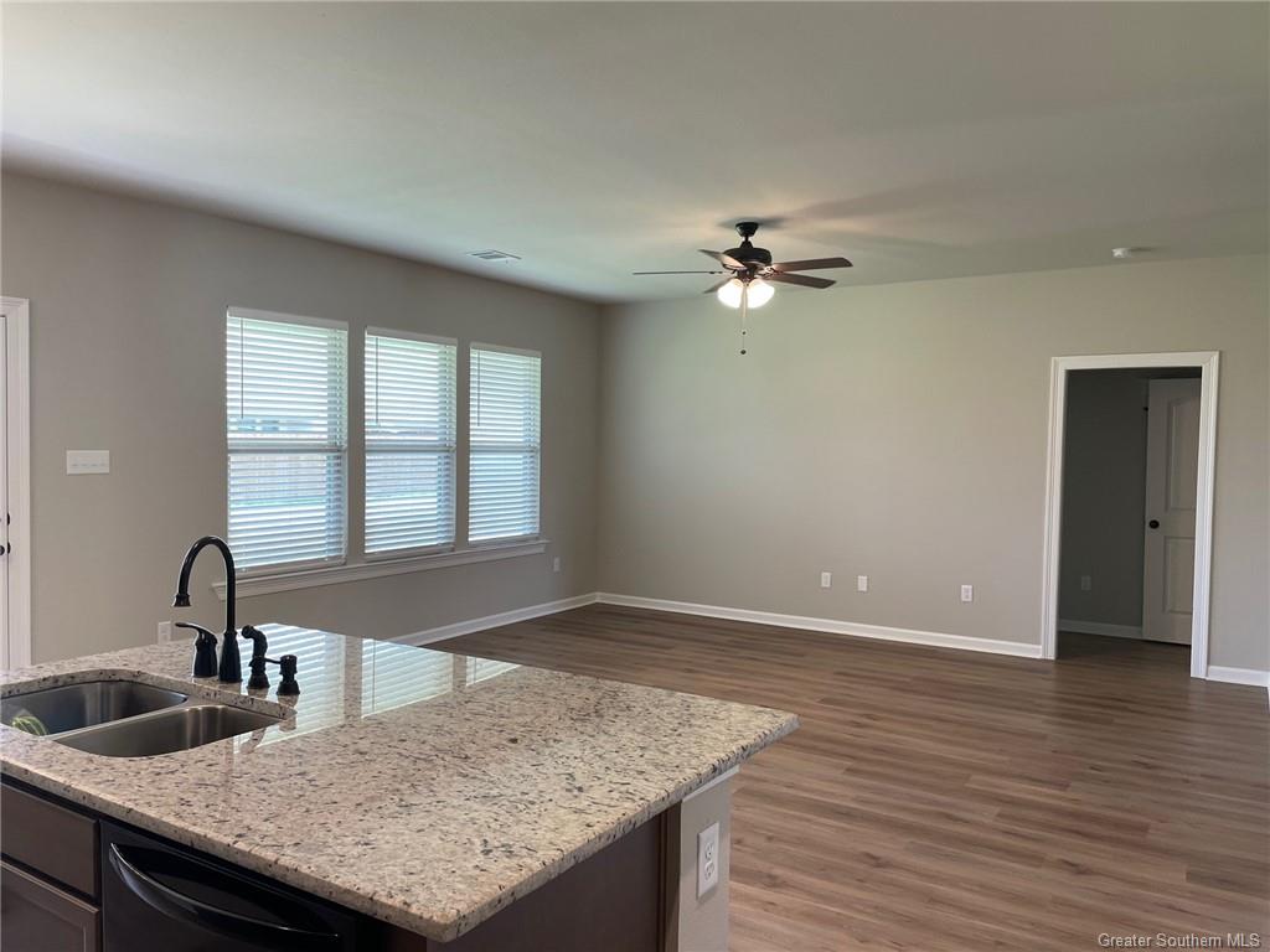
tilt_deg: -2.4
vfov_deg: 53.1
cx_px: 635
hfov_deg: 67.3
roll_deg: -0.2
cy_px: 476
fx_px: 954
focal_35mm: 26
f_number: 1.6
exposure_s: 1/120
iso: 80
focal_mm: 4.2
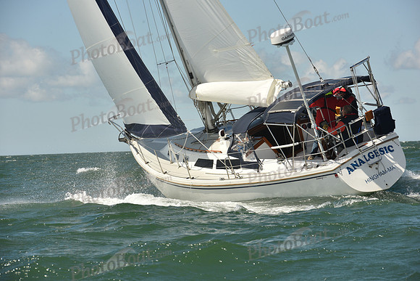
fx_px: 2334
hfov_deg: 10.3
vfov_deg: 6.9
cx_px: 210
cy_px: 140
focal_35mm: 200
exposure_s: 1/800
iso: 320
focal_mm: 200
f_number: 13
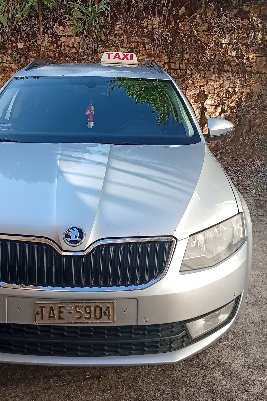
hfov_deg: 30.4
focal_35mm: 44
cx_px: 103
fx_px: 490
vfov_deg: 44.5
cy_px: 197
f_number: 1.8
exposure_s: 1/163
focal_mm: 3.98
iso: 50
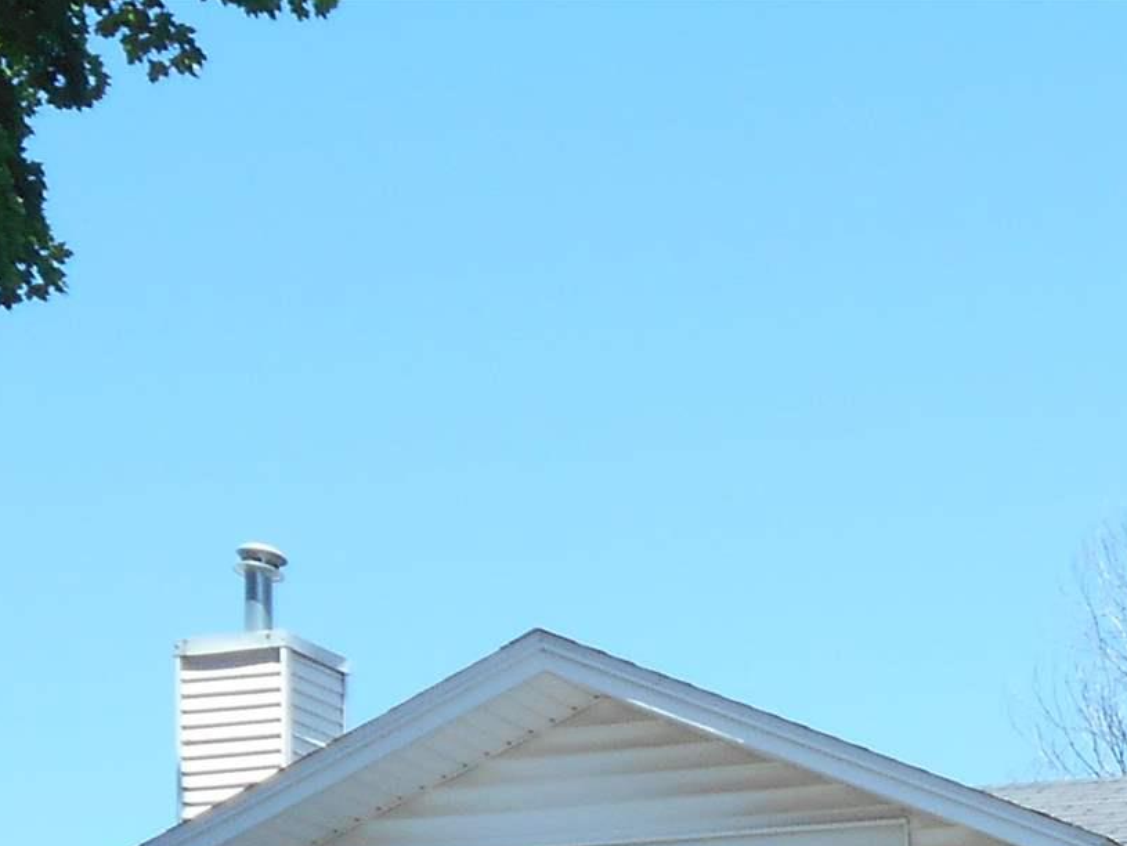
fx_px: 5277
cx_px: 1540
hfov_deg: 11.8
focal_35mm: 162
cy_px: 1590
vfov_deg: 8.7
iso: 80
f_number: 4.2
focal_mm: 7.7
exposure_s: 1/400
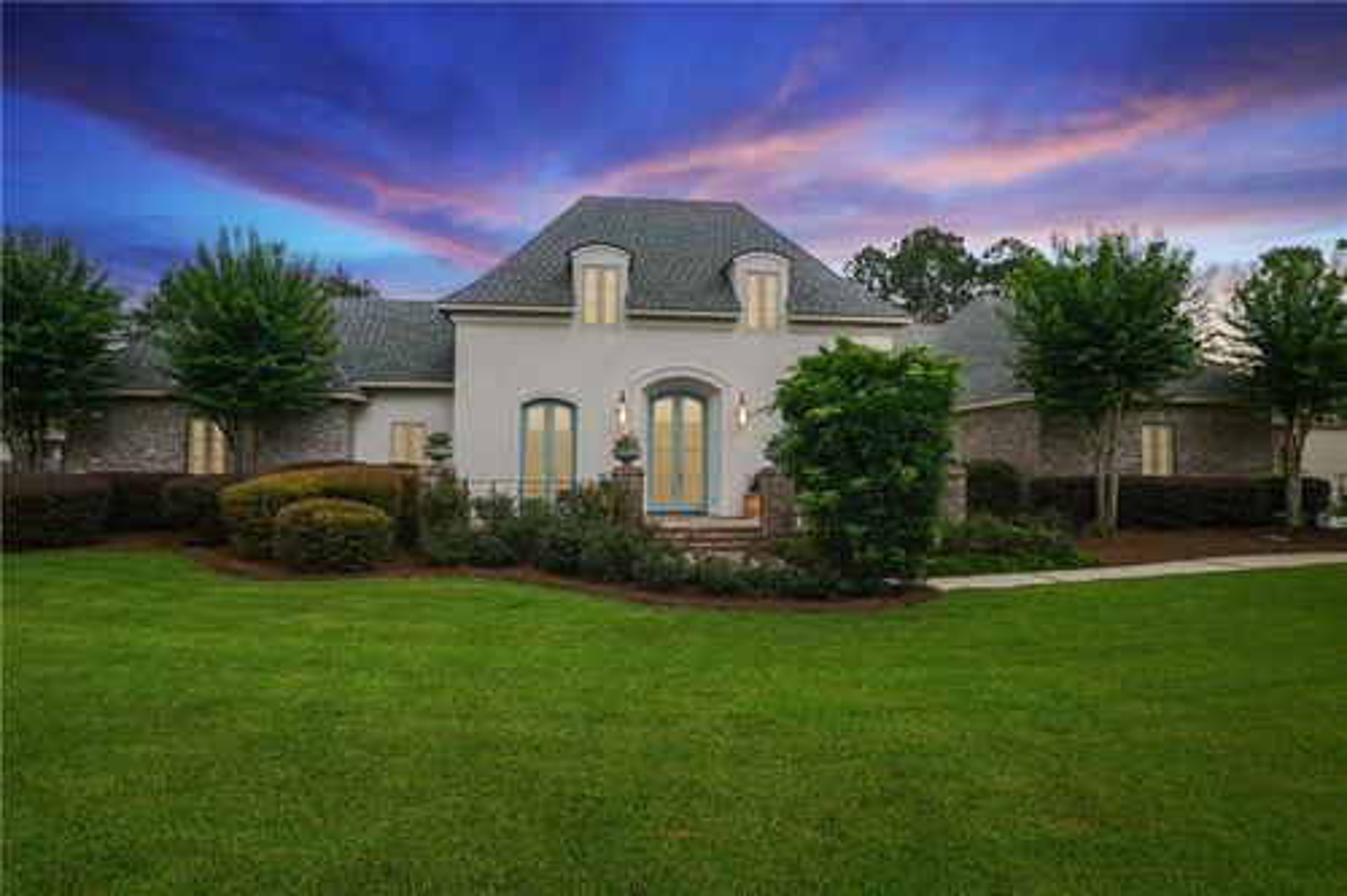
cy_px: 448
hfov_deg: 86.9
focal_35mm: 19
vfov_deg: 64.5
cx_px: 674
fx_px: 711
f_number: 11
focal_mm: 19
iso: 400
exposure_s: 1/800
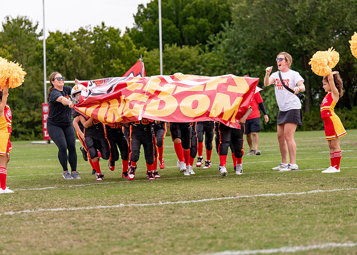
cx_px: 178
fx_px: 919
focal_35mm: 91
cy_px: 128
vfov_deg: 15.8
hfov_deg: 22.0
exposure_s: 1/2000
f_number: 2.8
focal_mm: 85
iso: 160
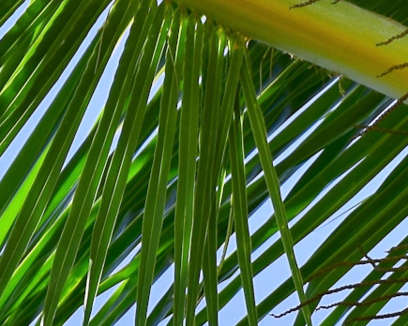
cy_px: 420
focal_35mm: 717
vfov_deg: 2.2
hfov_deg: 2.7
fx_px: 8660
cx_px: 1042
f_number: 5.3
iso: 100
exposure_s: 1/320
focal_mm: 75
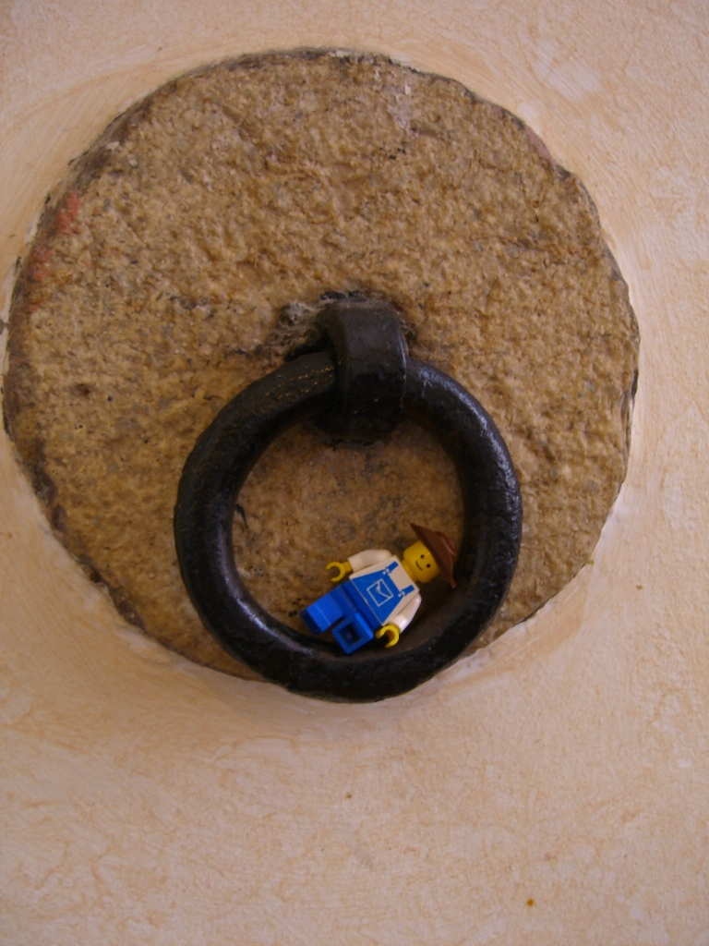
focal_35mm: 38
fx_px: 1038
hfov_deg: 37.7
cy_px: 473
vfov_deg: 49.0
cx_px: 354
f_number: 2.8
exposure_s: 1/8
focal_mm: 7.9
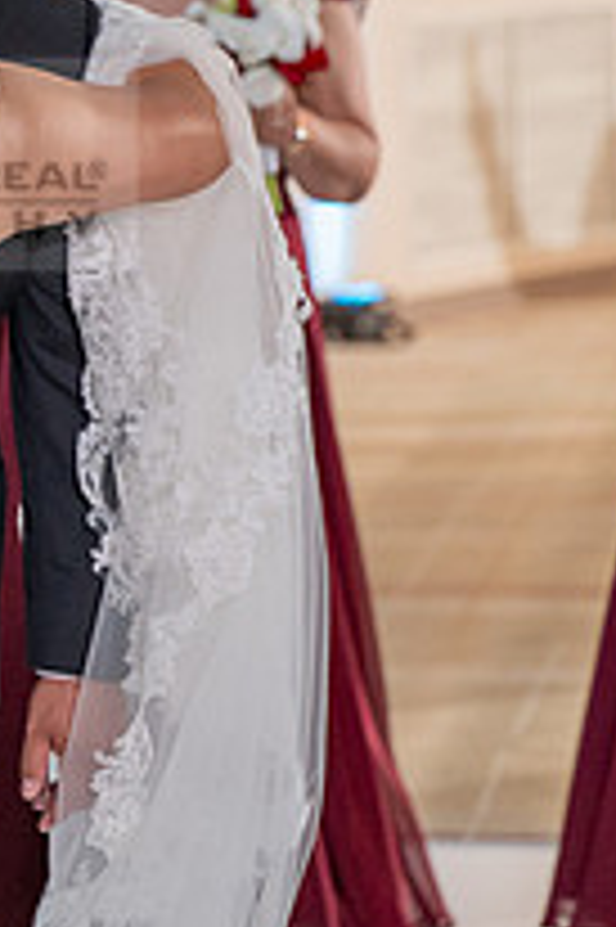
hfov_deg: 6.9
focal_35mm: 197
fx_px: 5064
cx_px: -243
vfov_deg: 10.4
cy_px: 164
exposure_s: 1/200
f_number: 3.2
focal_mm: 70
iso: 1600
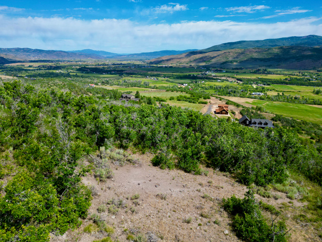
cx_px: 160
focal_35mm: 25
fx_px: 233
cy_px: 124
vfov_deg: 54.9
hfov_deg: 69.4
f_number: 1.7
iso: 100
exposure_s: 1/2500
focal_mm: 6.72
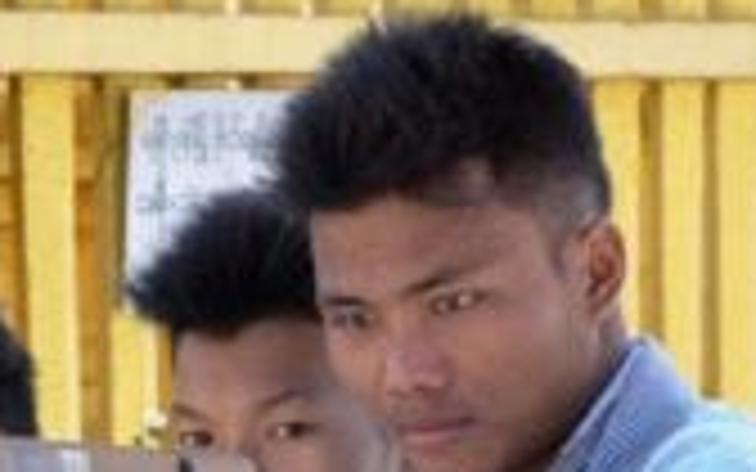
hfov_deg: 5.1
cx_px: 40
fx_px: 8447
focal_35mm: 410
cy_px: 1070
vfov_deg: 3.2
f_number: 10
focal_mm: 44
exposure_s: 1/400
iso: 640
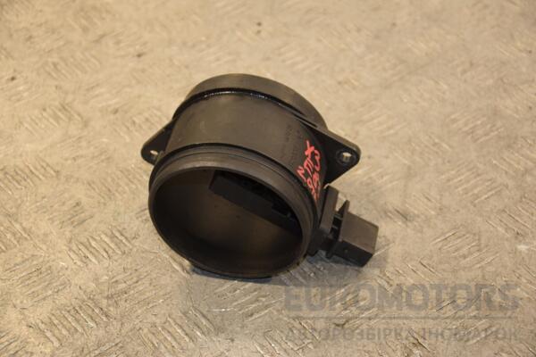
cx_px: 268
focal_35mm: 99
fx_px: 1474
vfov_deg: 13.8
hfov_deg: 20.6
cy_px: 178
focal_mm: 66
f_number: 5.3
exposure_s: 1/125
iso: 800
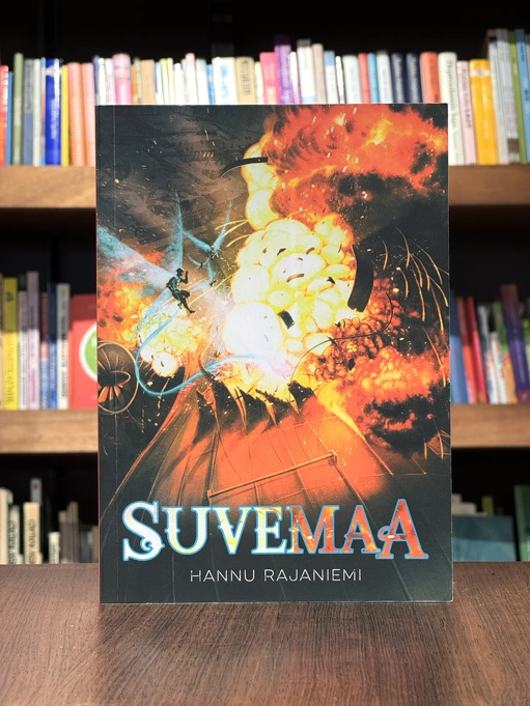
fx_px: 1571
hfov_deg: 19.1
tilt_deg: -0.3
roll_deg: -0.3
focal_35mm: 77
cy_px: 353
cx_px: 265
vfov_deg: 25.3
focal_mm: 9
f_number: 2.8
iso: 200
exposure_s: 1/99
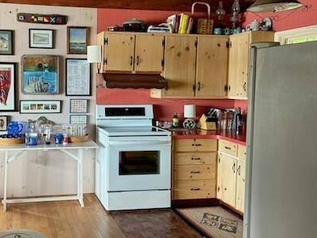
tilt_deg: -3.4
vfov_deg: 37.6
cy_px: 99
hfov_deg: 47.1
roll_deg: -0.7
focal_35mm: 38
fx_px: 348
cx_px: 78
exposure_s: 1/60
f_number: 1.78
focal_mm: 6.76
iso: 400
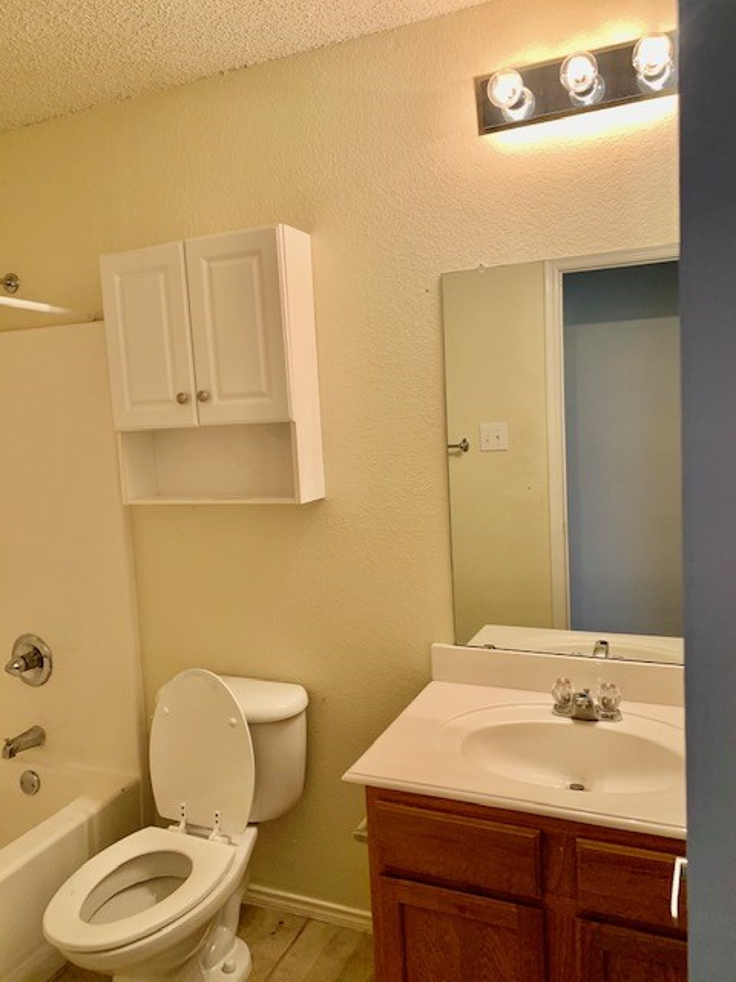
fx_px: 737
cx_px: 368
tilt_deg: -5.2
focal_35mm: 26
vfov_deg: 67.3
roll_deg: +2.9
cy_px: 491
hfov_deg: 53.1
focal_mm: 4.25
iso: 125
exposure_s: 1/60
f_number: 1.8
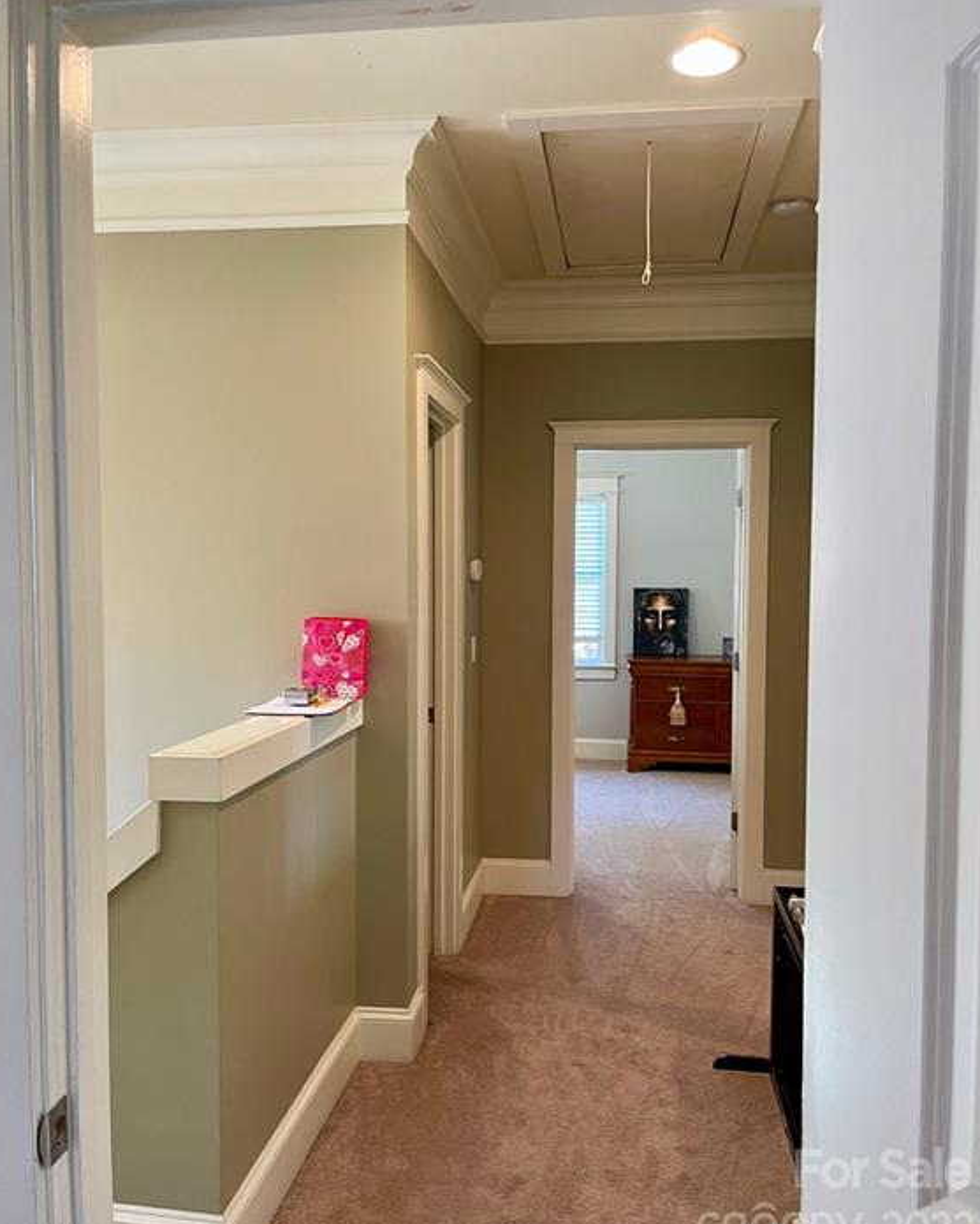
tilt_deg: -1.4
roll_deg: -1.6
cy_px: 617
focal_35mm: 28
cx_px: 487
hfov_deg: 51.5
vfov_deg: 62.2
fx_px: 1015
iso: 160
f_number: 1.6
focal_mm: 5.1
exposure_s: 1/60
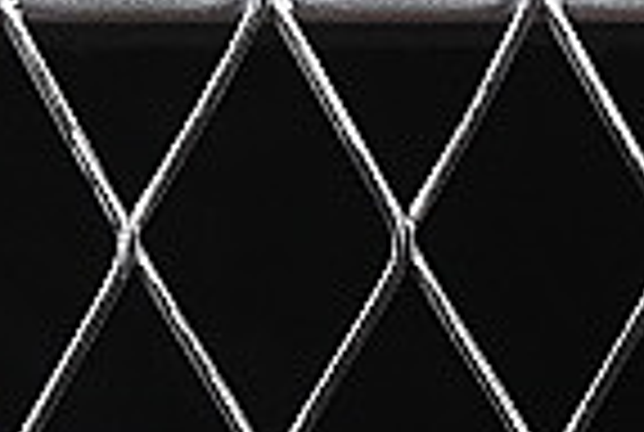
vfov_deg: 2.4
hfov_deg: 3.6
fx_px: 10128
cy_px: -1161
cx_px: -446
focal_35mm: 565
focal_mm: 50
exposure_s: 1/60
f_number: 7.1
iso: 160
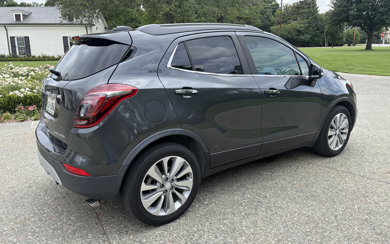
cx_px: 197
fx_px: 298
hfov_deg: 66.5
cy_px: 117
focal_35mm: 28
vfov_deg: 44.5
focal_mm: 5.96
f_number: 1.6
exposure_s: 1/1364
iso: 64
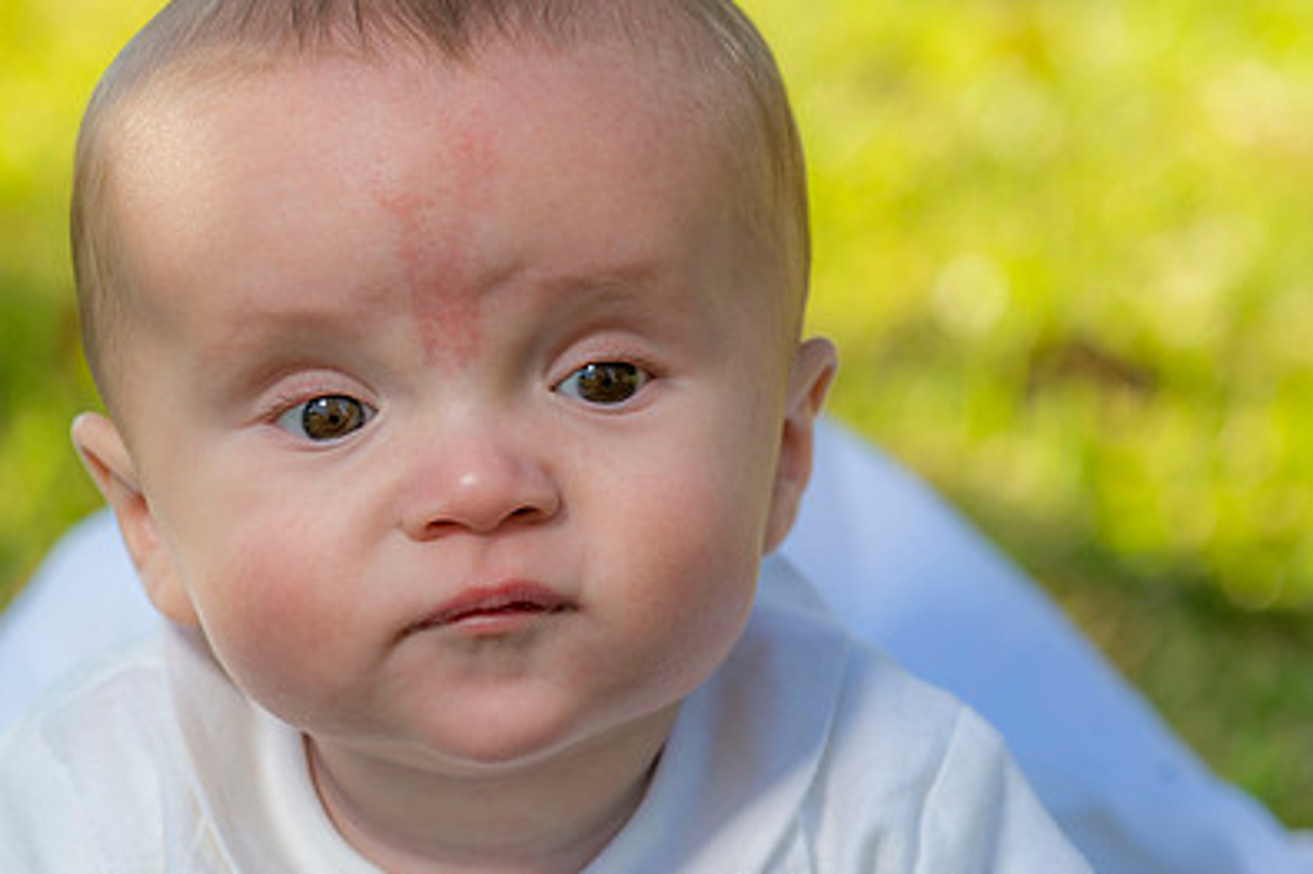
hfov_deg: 10.4
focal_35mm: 198
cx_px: 612
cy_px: 502
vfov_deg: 6.9
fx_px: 7218
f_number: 8
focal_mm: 135
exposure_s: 1/250
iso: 200
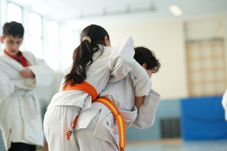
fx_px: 536
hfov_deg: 23.9
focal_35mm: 85
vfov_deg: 16.1
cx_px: 114
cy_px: 76
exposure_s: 1/500
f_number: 2.8
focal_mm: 85
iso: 1000
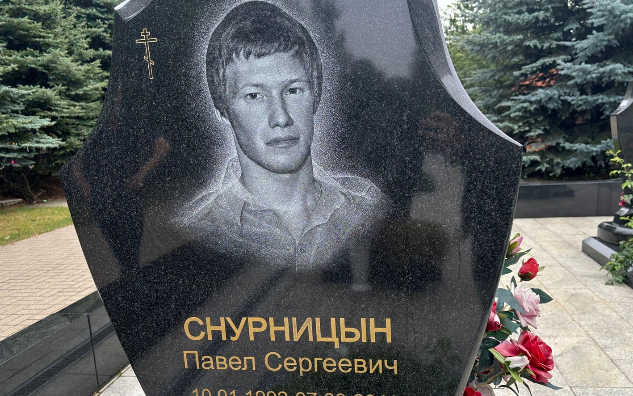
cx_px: 321
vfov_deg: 44.4
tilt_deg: -13.3
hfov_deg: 66.5
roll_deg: +2.2
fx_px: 483
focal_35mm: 28
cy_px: 230
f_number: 1.6
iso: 50
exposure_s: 1/512
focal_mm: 5.96
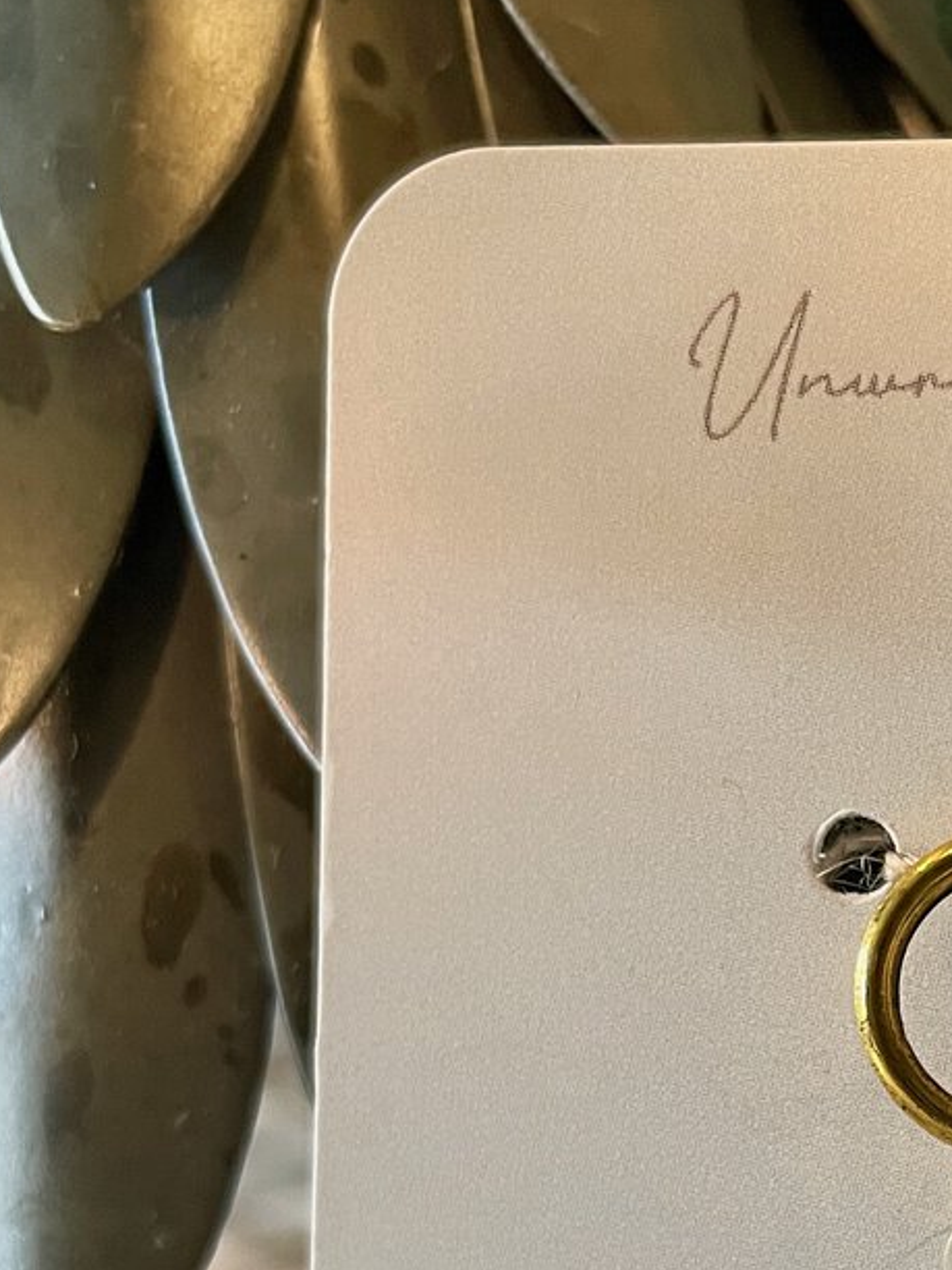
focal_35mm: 68
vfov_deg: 27.4
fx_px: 2493
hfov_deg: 20.9
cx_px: 954
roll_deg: +0.3
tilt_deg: -17.2
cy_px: 1177
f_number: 1.6
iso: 250
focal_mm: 4.2
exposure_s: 1/60
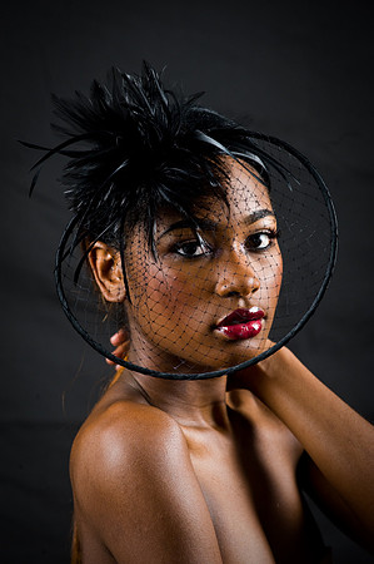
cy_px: 282
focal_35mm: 200
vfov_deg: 10.3
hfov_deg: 6.9
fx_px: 3124
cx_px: 187
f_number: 5.6
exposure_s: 1/125
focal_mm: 200
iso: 320
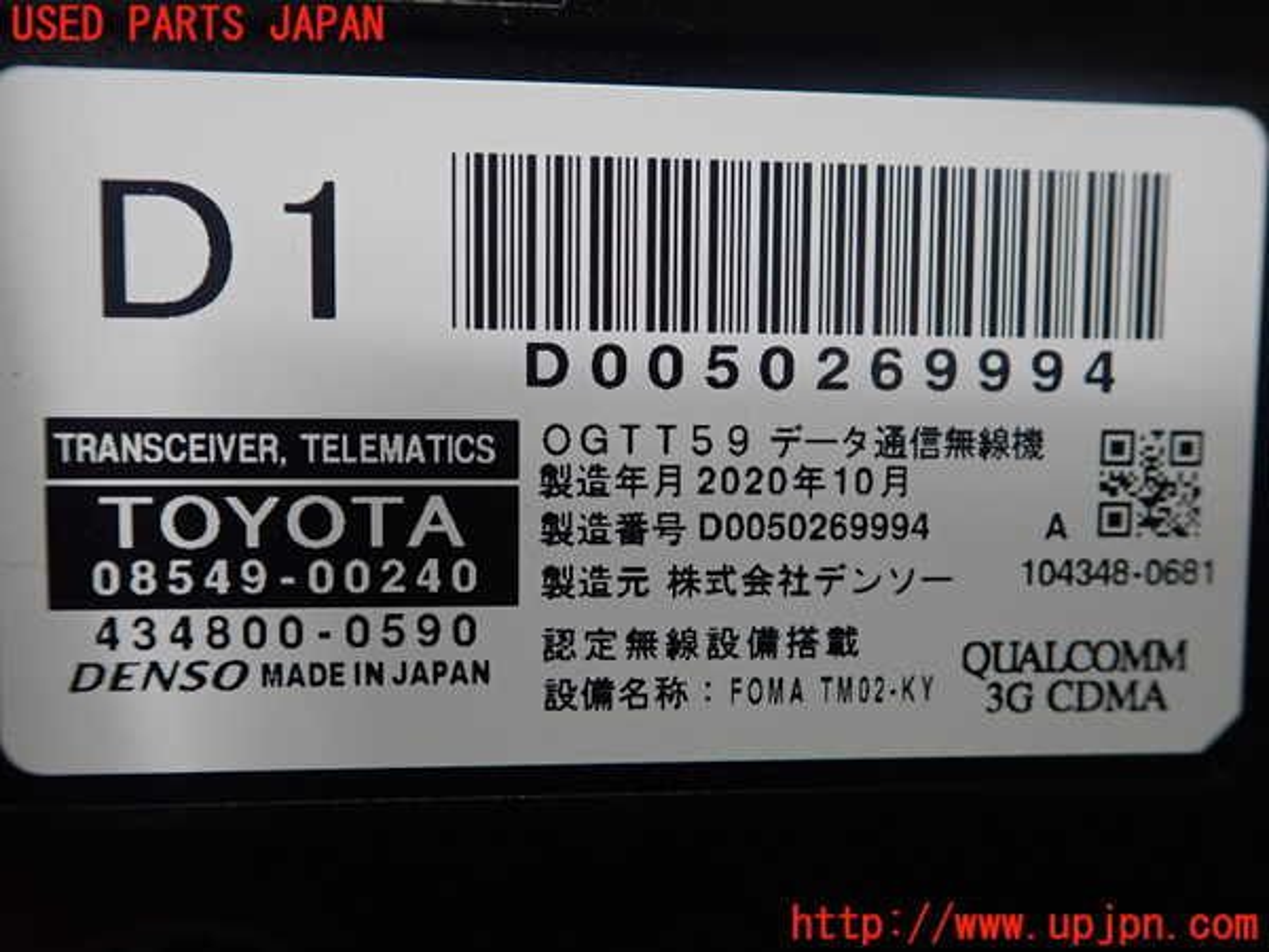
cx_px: 634
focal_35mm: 30
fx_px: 1100
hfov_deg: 60.0
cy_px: 476
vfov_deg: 46.8
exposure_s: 1/125
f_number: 2.3
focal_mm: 5.5
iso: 250
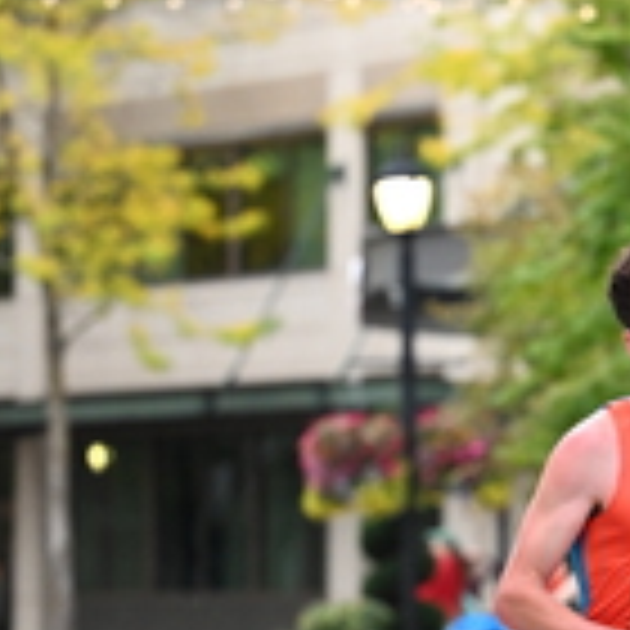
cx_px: 749
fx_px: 6651
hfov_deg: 5.4
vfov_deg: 5.4
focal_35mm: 323
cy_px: 567
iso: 1600
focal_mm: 97
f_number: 2.8
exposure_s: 1/800
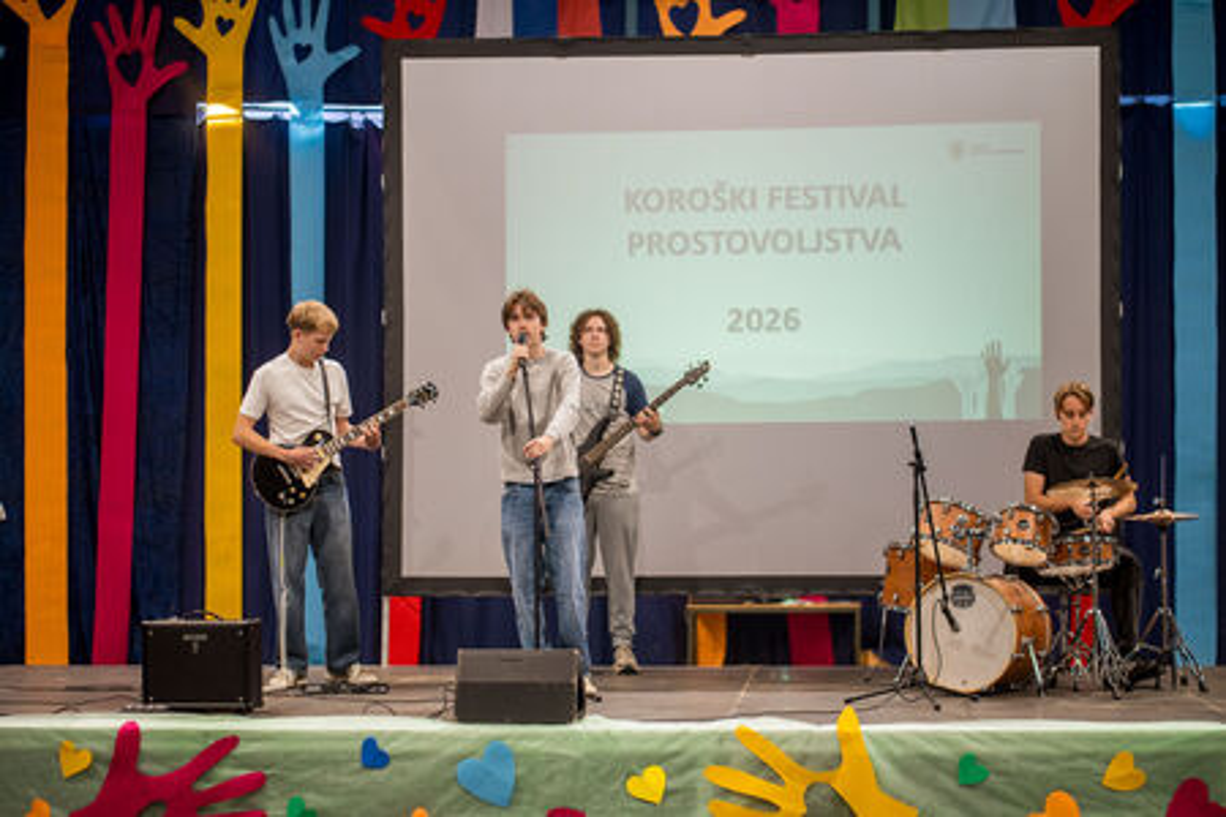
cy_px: 408
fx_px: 2894
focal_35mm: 85
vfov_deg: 16.1
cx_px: 613
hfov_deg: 23.9
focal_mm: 85
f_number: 1.8
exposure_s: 1/250
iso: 400
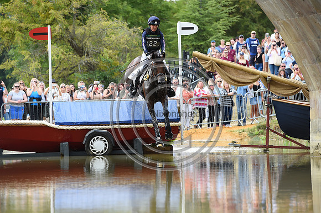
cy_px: 106
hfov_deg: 10.3
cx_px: 160
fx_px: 1782
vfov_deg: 6.9
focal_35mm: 200
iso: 900
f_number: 5.6
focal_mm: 200
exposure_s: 1/1250
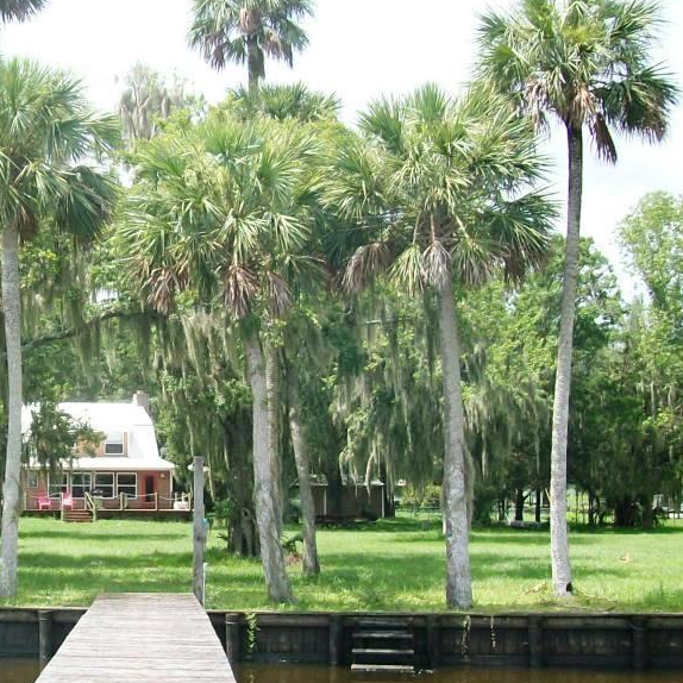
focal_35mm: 71
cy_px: 424
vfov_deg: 24.3
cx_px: 71
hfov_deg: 23.7
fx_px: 1585
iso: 80
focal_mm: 6
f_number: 2.7
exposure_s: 1/588
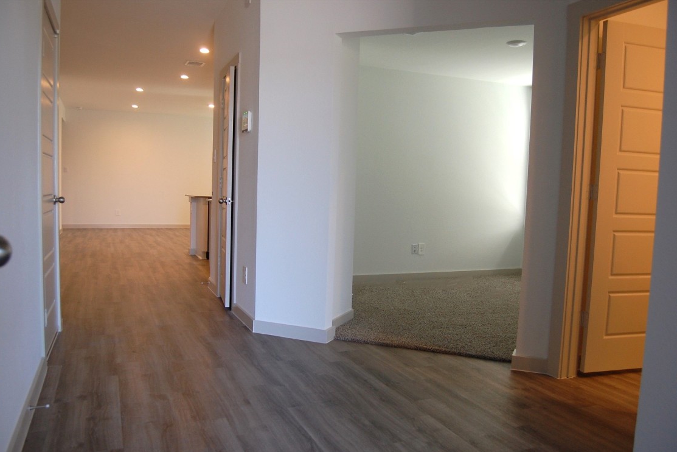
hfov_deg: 65.5
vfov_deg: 46.4
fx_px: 527
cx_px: 326
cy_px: 233
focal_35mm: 28
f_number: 4
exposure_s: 1/50
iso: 400
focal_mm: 18
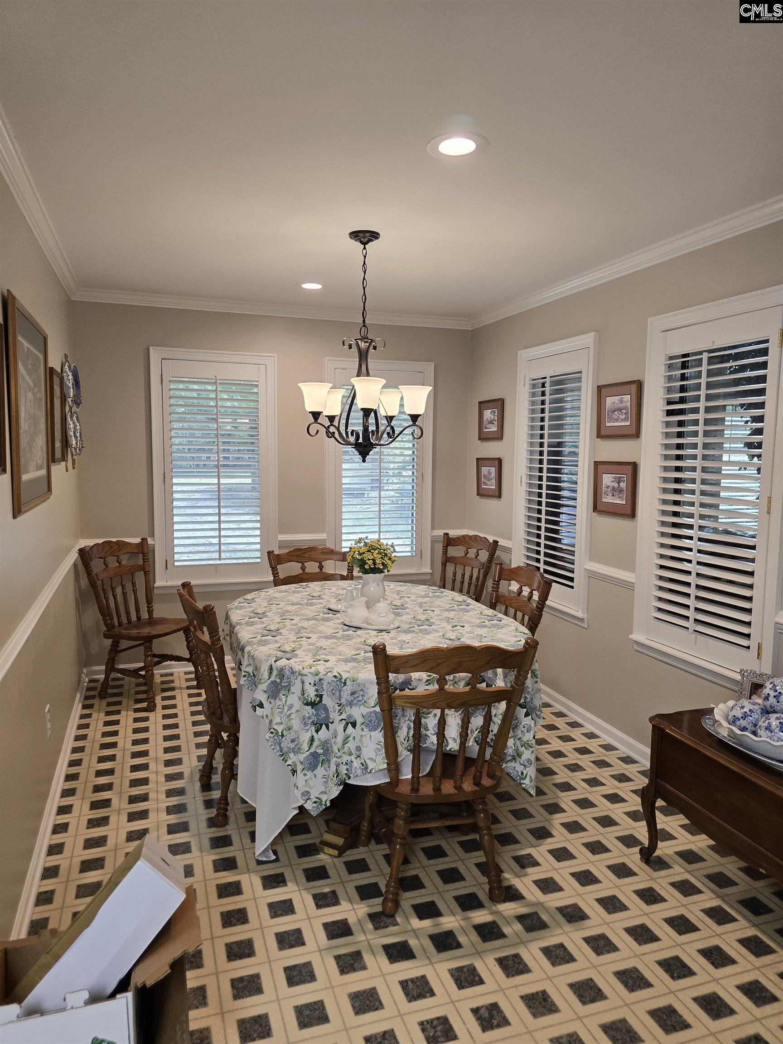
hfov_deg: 58.9
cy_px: 522
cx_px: 392
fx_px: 694
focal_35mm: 23
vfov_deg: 73.9
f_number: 1.7
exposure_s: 1/120
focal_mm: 6.3
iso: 200
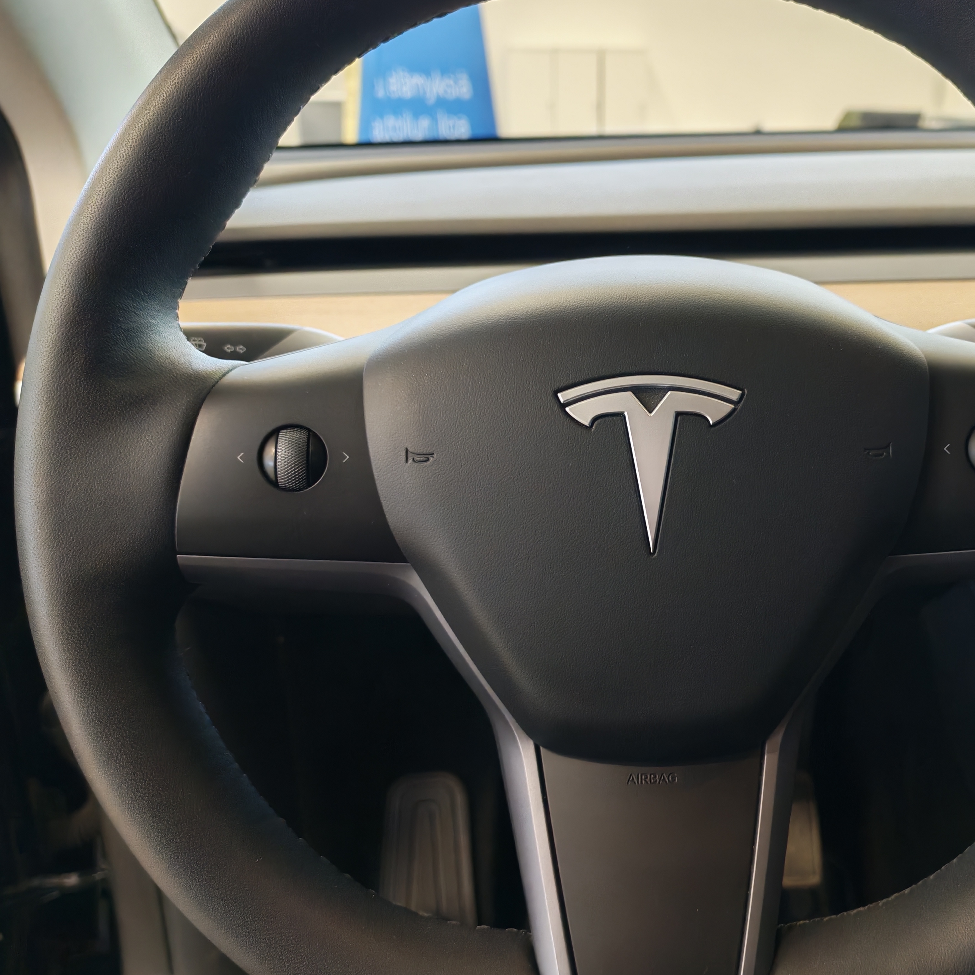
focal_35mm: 36
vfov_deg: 46.0
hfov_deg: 45.3
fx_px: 1147
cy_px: 495
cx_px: 651
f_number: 1.9
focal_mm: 6.12
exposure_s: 1/100
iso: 1000
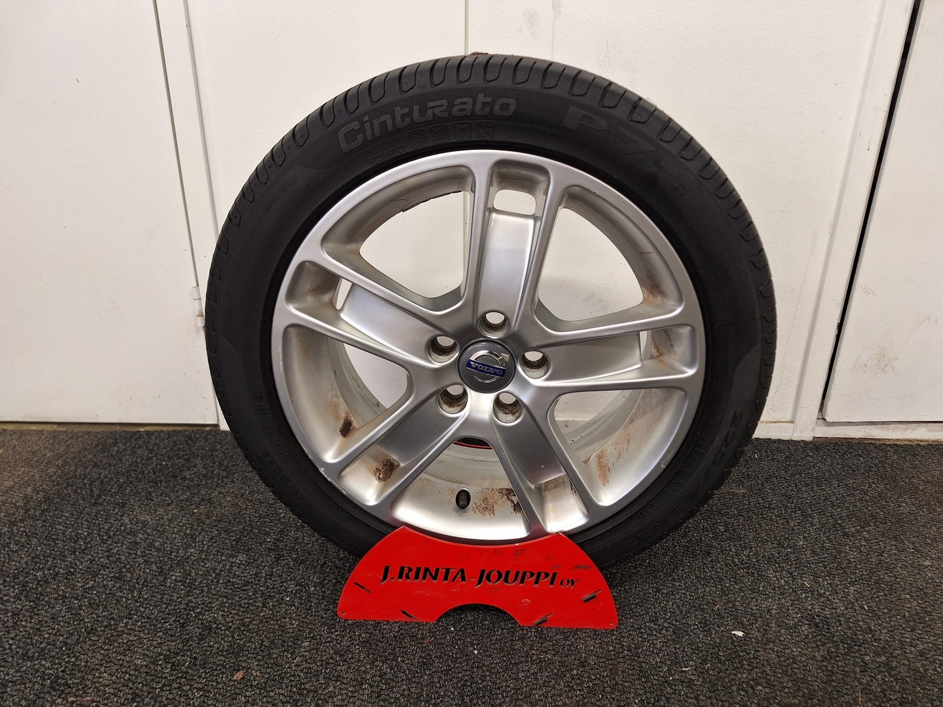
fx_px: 627
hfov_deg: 73.9
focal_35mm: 23
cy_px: 354
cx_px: 472
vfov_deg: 58.9
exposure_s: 1/50
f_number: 1.8
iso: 200
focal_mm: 5.54
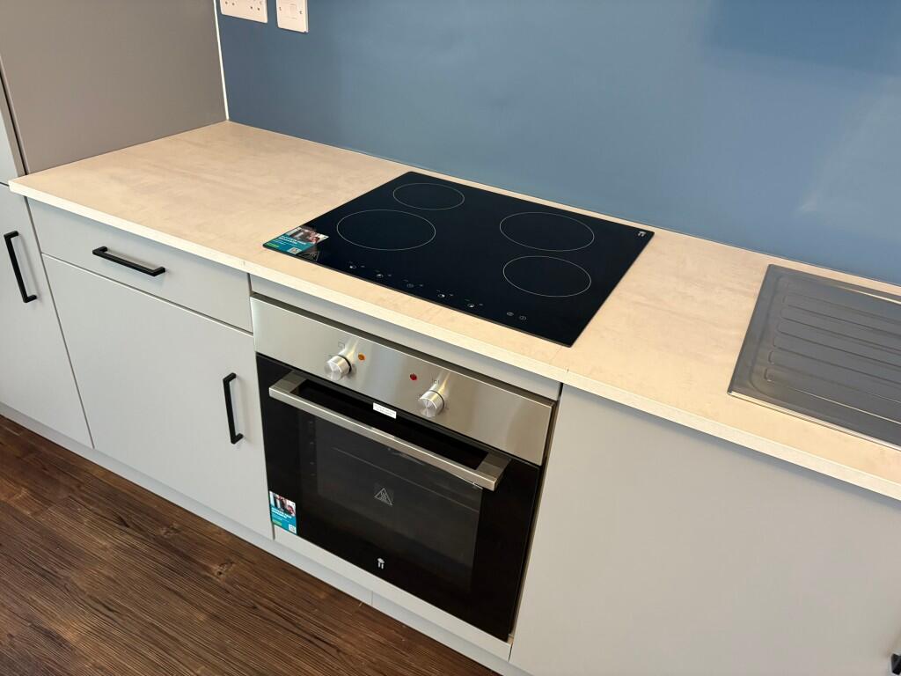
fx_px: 677
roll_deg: -4.0
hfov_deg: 67.3
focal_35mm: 26
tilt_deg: -31.4
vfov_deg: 53.1
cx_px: 450
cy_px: 338
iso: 400
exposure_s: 1/50
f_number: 1.6
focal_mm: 5.96
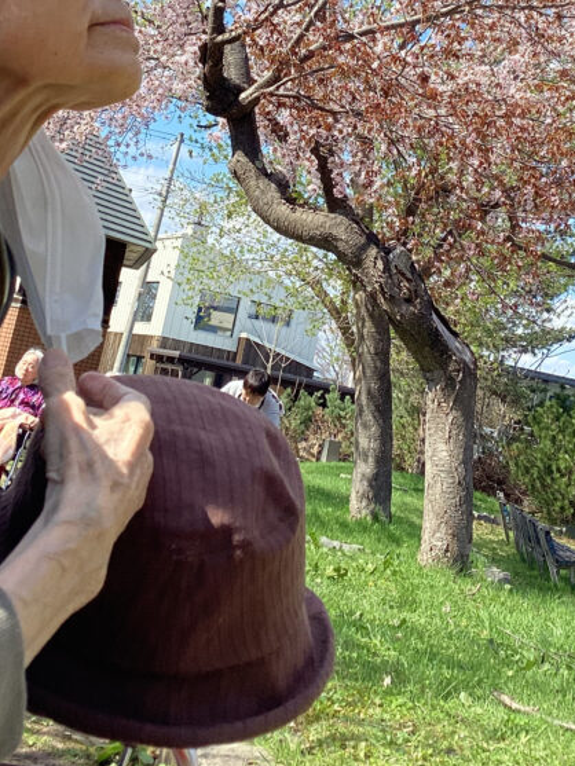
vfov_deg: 32.5
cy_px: 110
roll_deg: -12.1
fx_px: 1262
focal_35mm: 57
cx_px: 319
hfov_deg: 25.7
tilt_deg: +12.9
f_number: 2.4
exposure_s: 1/858
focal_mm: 3.3
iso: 25
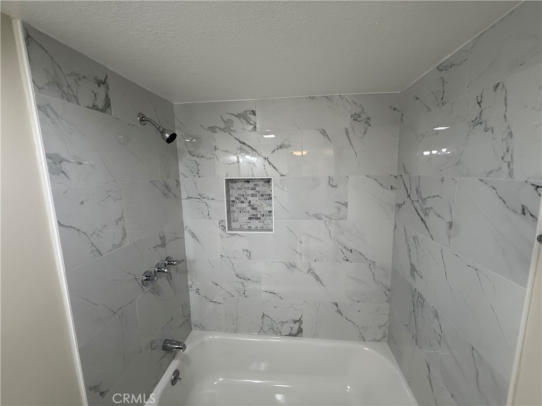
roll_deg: +0.7
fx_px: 219
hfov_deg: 102.1
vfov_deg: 85.7
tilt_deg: -8.6
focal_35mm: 14
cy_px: 203
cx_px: 271
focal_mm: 2.22
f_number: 2.2
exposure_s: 1/120
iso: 100
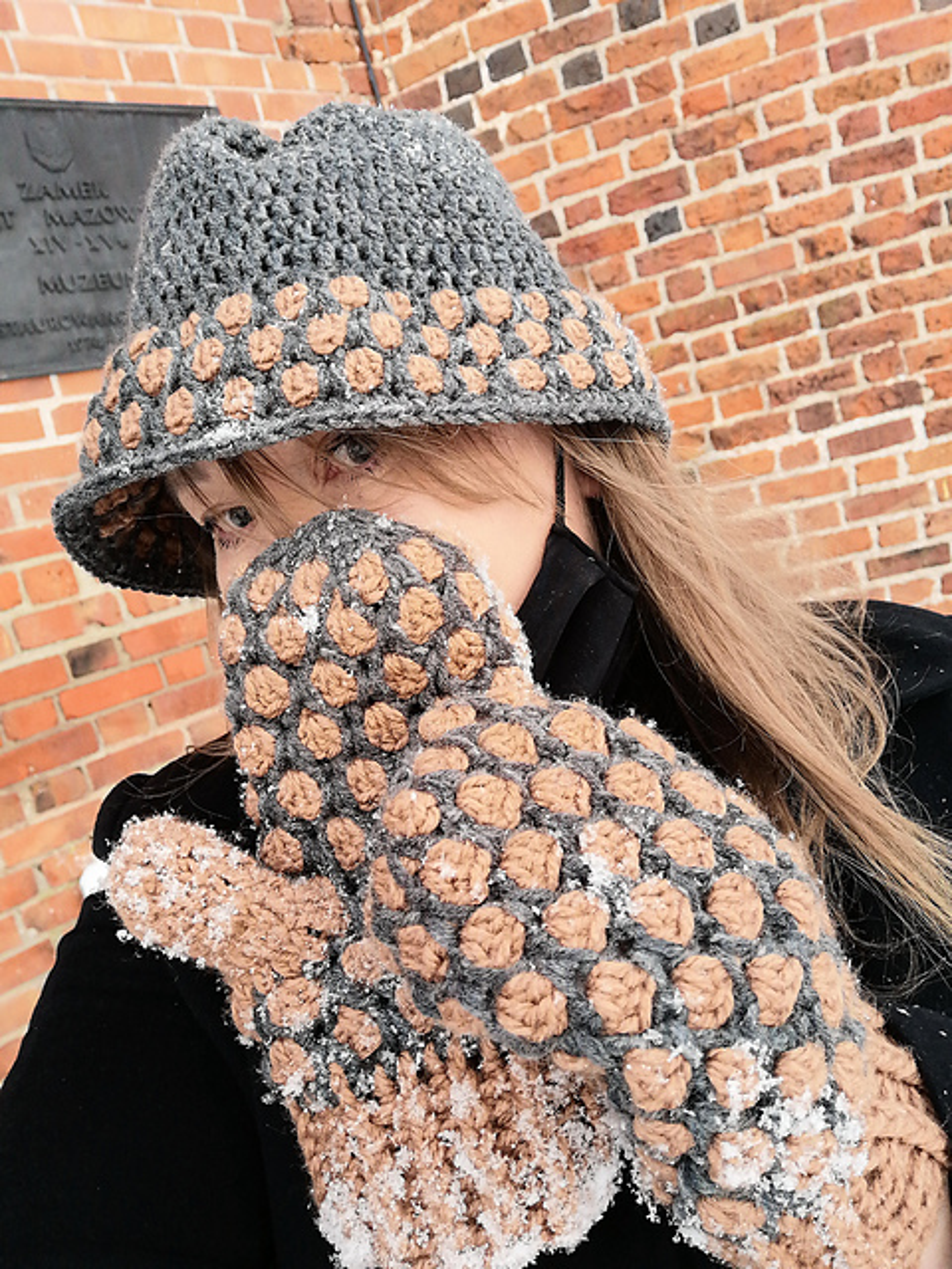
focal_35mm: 26
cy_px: 634
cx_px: 476
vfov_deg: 67.3
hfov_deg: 53.1
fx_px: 953
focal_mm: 3.81
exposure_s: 1/200
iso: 50
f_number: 2
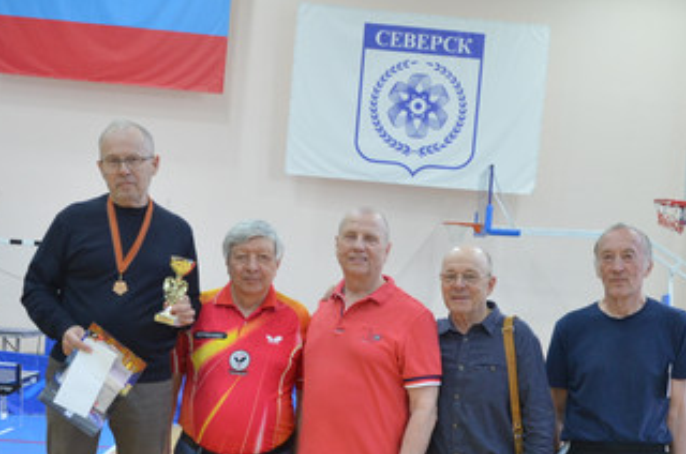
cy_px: 433
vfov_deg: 20.9
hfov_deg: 32.0
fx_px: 1198
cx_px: 345
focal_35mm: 63
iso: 800
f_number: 4.5
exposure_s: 1/60
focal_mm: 21
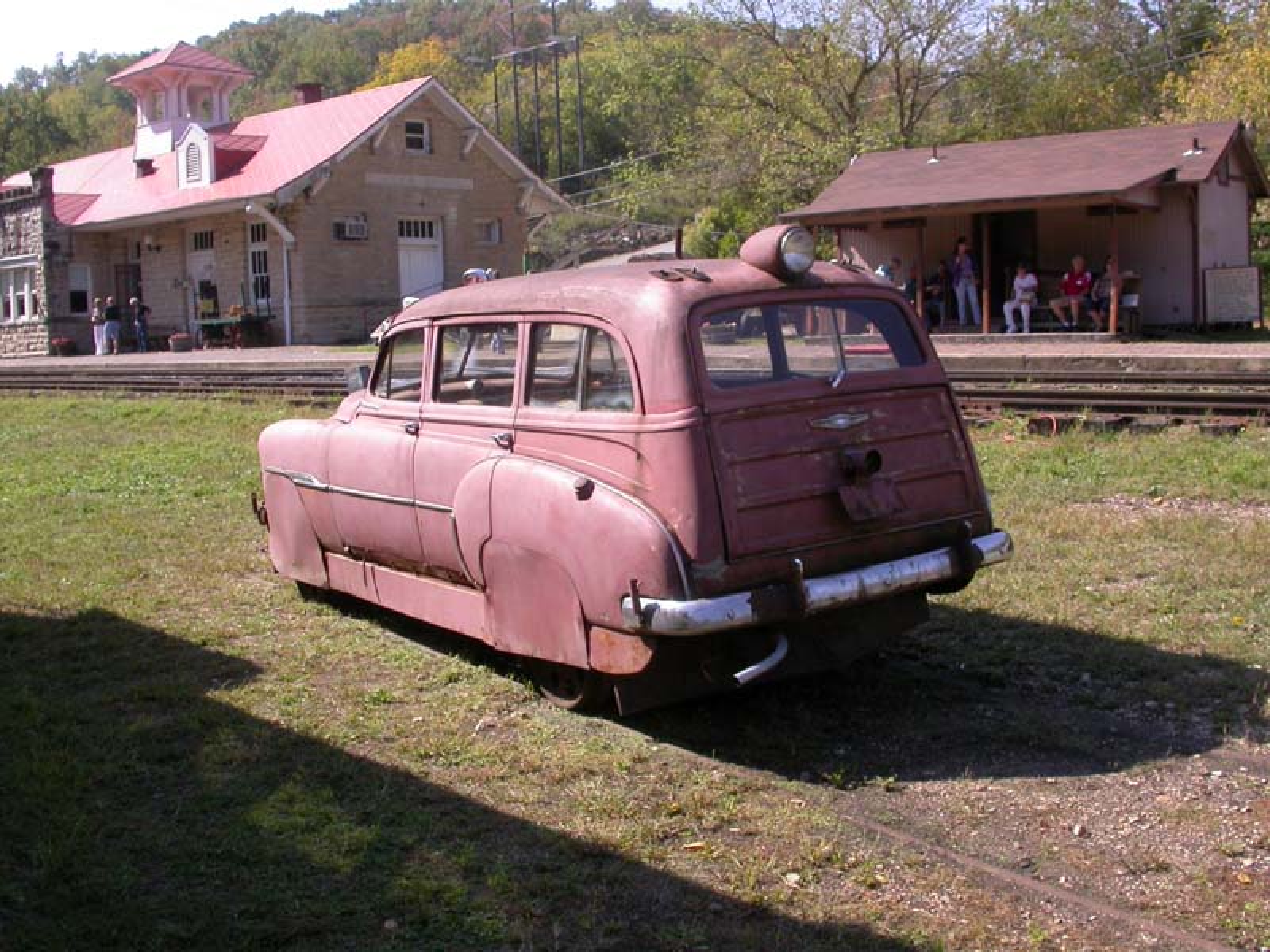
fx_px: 1394
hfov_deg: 49.0
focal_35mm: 38
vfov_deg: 37.7
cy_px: 476
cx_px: 635
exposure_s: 1/250
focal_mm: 7.85
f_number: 6
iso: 100
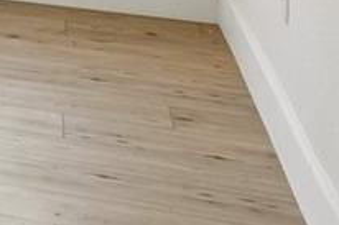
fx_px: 1317
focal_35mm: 140
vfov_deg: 8.6
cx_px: -765
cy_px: -370
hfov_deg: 9.8
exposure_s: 1/160
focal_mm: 12
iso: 400
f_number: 8
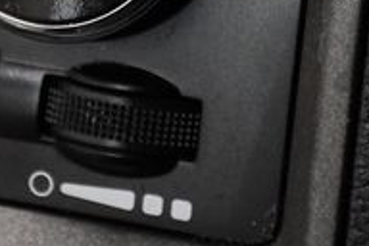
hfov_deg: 4.6
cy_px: -139
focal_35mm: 451
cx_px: 146
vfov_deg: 3.0
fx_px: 4622
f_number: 5.3
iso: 2500
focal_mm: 90
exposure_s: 1/320
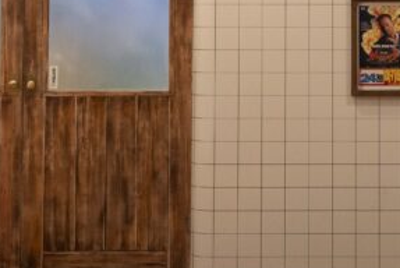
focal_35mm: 114
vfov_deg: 11.7
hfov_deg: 17.7
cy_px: -89
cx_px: 347
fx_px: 1268
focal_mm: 32
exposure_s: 1/160
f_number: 4.5
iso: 2500
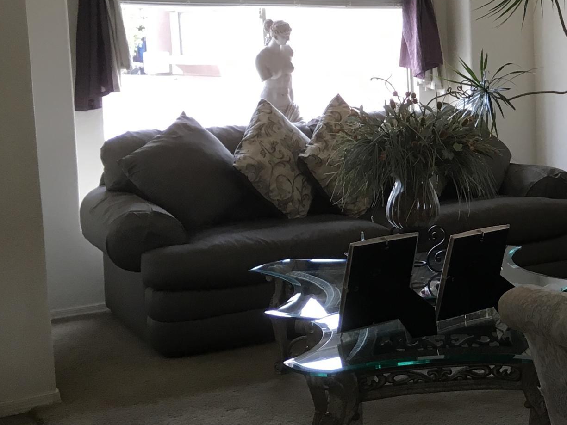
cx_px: 683
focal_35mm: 71
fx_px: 1163
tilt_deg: -7.3
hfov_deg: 24.7
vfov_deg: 20.7
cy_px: 173
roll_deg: +0.6
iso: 25
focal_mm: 4.15
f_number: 2.2
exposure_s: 1/30
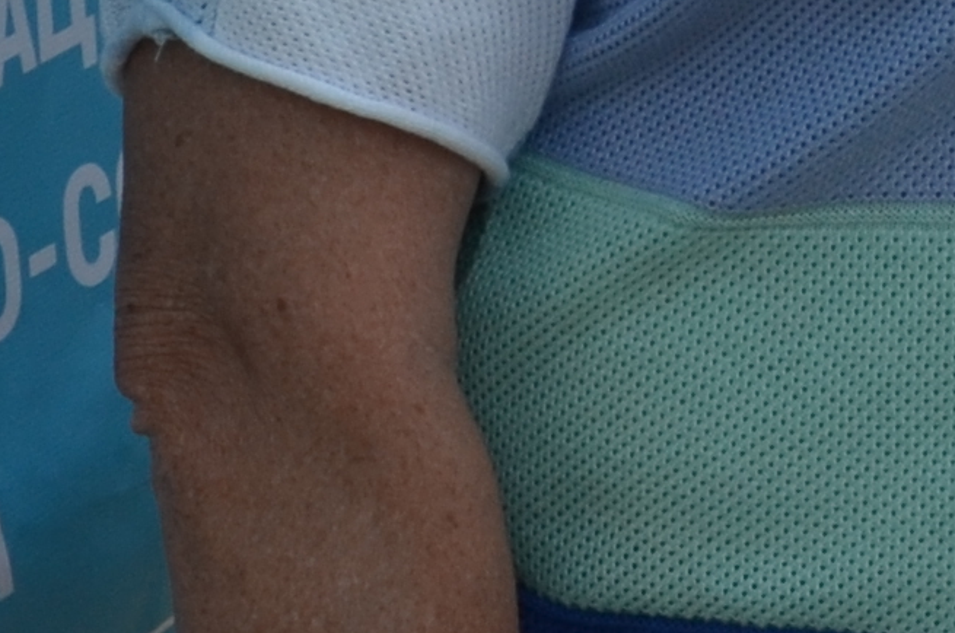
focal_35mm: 203
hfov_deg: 10.0
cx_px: 1181
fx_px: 5375
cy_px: -1116
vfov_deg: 6.3
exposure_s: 1/200
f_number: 7.1
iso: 200
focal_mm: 18
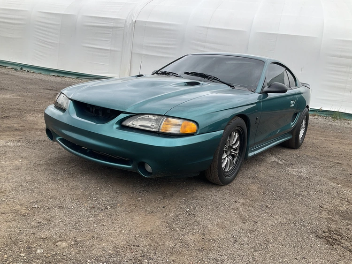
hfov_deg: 61.6
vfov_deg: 48.3
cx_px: 176
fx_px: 295
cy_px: 132
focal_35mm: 29
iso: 25
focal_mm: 3
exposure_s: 1/997
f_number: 1.8
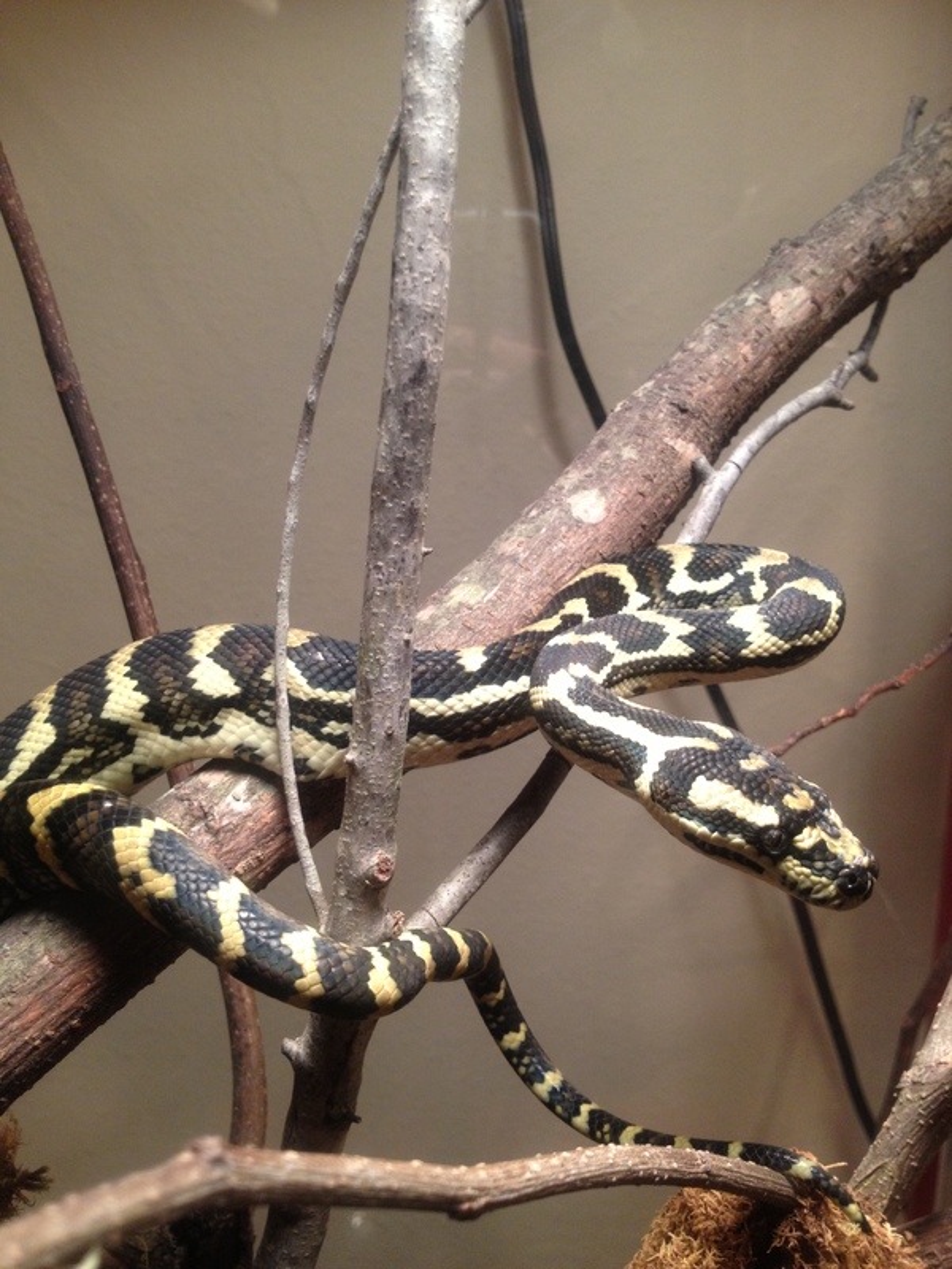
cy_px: 634
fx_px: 1283
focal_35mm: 35
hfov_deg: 40.7
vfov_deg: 52.6
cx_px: 476
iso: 100
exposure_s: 1/20
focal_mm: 4.28
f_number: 2.4
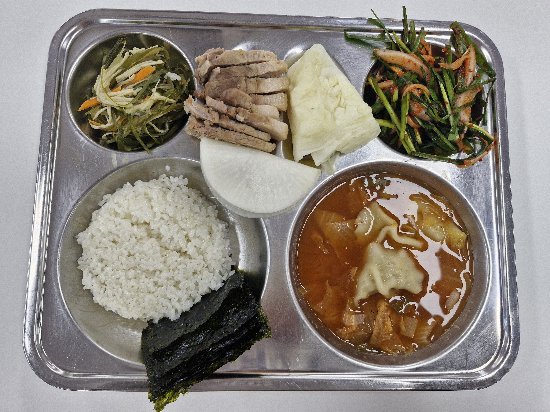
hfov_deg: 73.9
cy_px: 206
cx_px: 275
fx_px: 365
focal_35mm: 23
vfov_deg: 58.9
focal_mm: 5.54
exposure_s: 1/180
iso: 100
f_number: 1.8
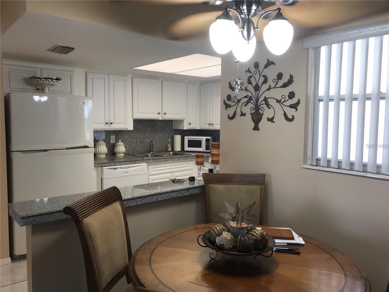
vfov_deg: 49.7
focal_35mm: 28
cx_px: 194
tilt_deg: -4.3
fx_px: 315
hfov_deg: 63.4
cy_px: 146
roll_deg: -0.6
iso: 25
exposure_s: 1/40
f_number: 1.8
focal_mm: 3.99
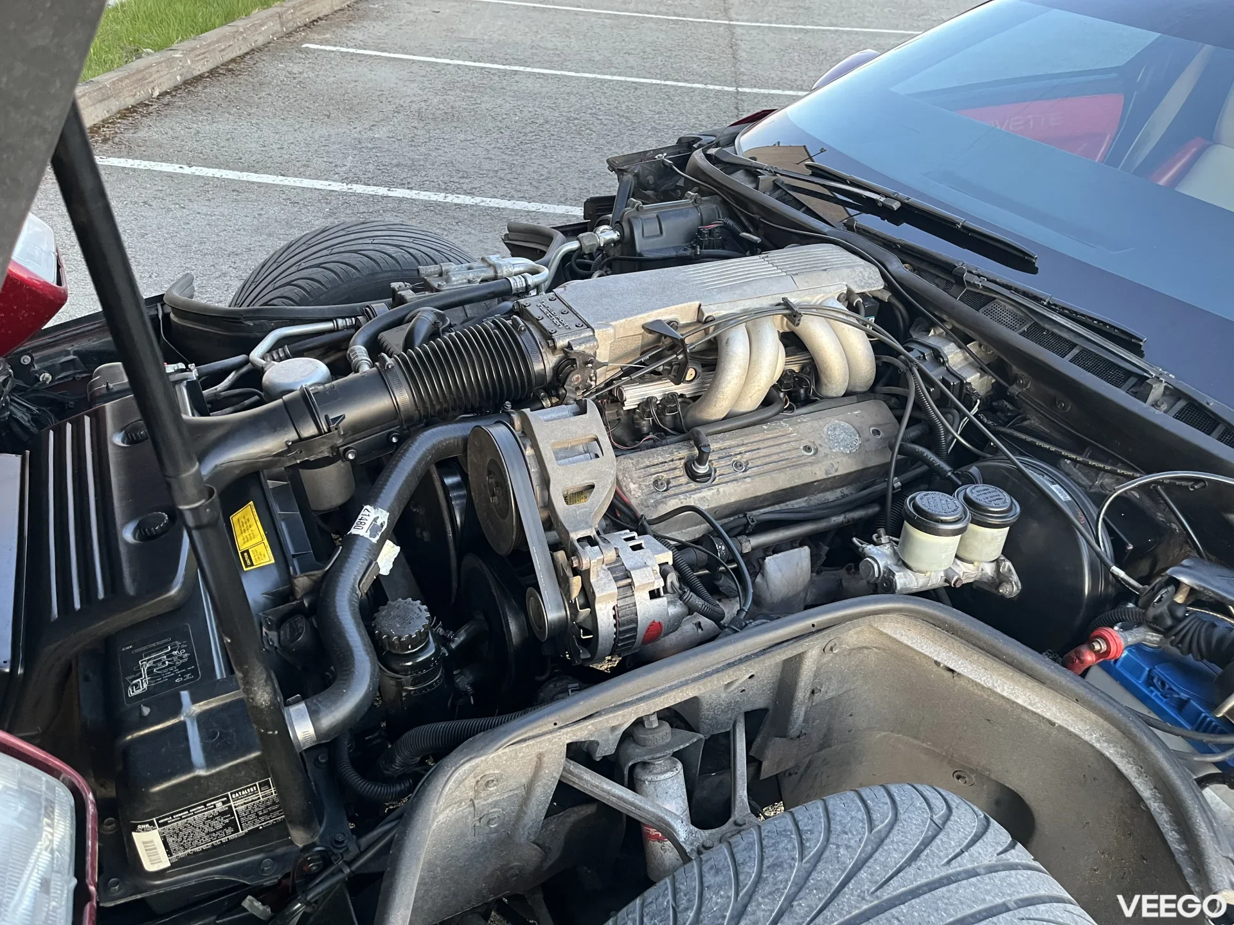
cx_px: 617
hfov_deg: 67.3
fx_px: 927
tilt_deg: -34.2
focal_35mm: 26
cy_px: 462
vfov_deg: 53.1
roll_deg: -2.3
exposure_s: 1/60
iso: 320
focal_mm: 5.1
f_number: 1.6
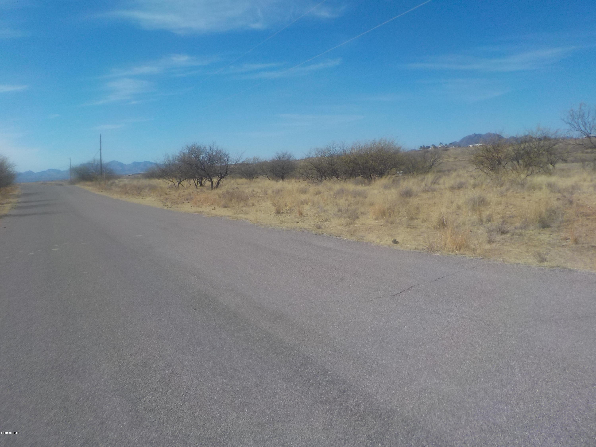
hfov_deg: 60.0
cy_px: 224
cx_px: 298
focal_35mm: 30
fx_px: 517
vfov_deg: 46.8
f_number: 3.3
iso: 125
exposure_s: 1/2000
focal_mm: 4.1
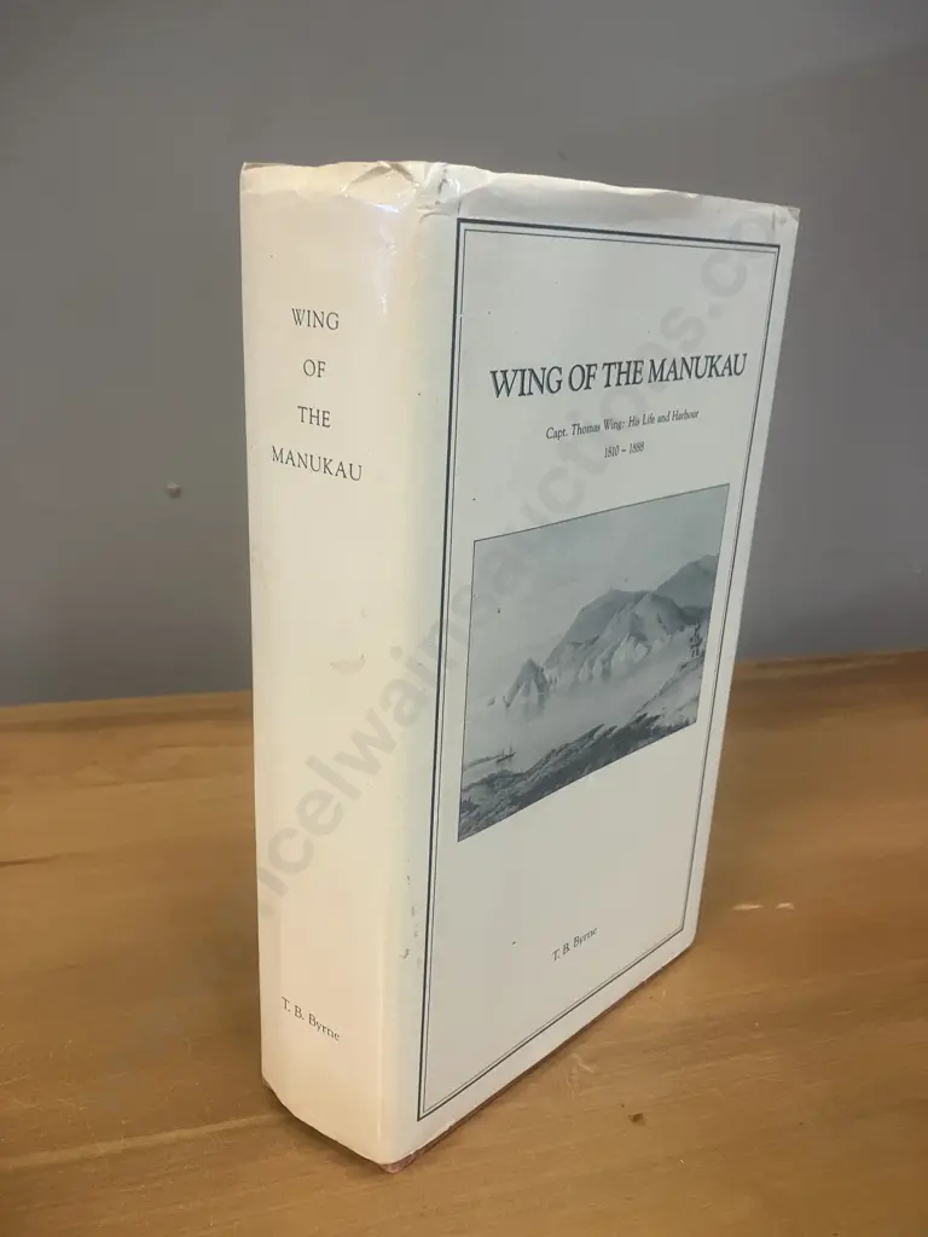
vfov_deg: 63.4
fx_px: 1001
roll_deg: -2.9
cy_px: 618
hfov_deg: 49.7
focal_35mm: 28
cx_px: 464
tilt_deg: -17.1
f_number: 1.8
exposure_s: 1/50
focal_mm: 3.99
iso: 160
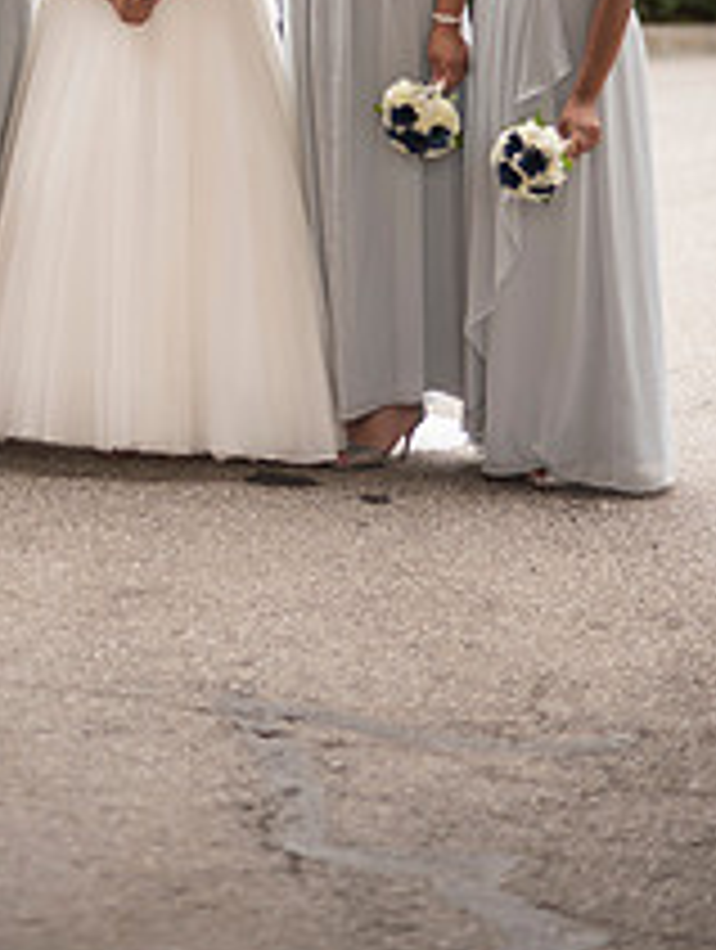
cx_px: 131
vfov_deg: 11.2
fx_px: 4784
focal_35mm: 174
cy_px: 14
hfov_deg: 8.5
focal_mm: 85
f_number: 1.8
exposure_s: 1/200
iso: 125
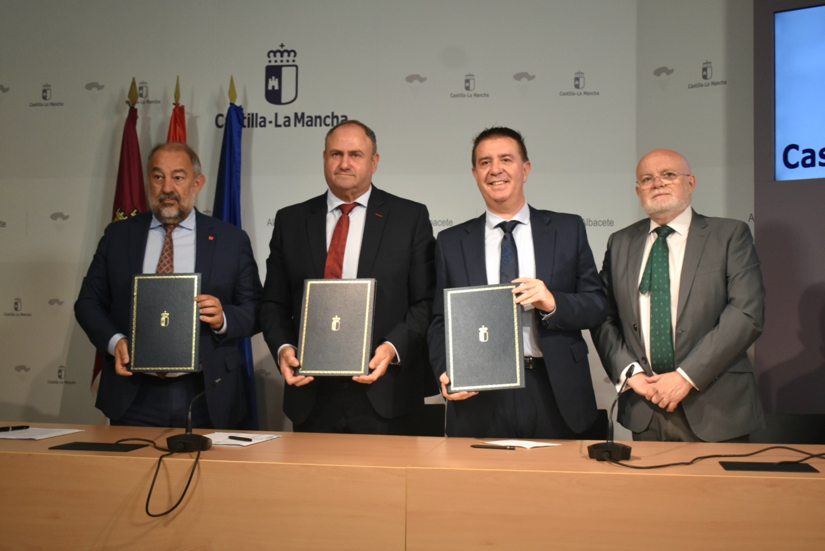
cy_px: 276
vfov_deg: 29.9
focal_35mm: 45
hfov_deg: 43.6
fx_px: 1031
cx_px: 412
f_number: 4.2
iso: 800
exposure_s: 1/200
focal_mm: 30
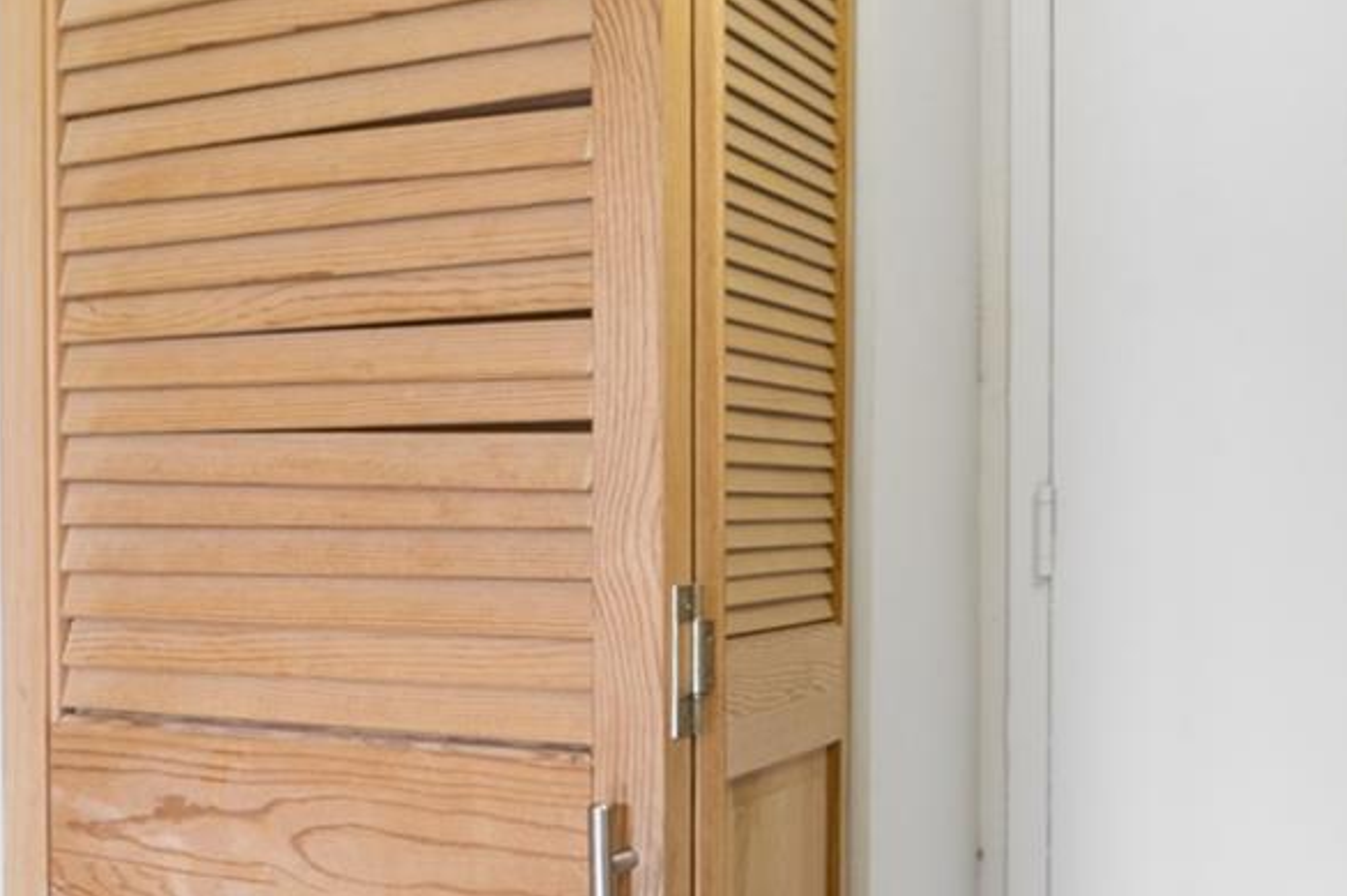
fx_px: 1832
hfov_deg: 38.3
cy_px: 735
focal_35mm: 49
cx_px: 200
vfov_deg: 26.9
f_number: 11
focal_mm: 14
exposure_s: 1.3
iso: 200
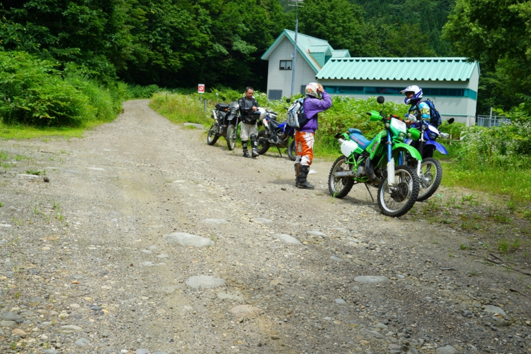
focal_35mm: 38
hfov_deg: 50.7
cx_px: 266
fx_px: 561
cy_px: 177
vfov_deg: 35.1
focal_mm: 38
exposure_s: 1/125
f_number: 9.5
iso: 100
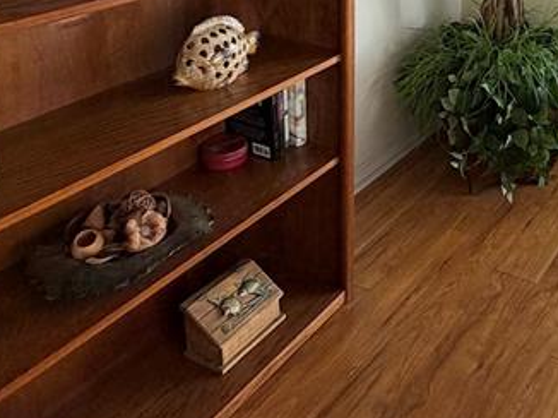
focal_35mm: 44
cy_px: -84
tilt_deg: -7.8
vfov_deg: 28.5
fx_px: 709
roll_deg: -1.2
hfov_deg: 39.2
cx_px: 524
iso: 160
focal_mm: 2.22
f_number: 2.2
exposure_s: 1/121
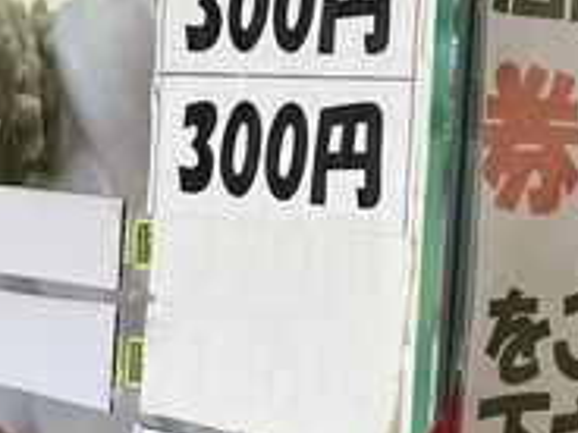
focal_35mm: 124
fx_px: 2070
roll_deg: -4.1
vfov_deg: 12.0
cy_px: 224
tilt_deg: -0.8
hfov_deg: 15.8
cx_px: 473
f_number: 1.8
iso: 40
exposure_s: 1/100
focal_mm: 3.99
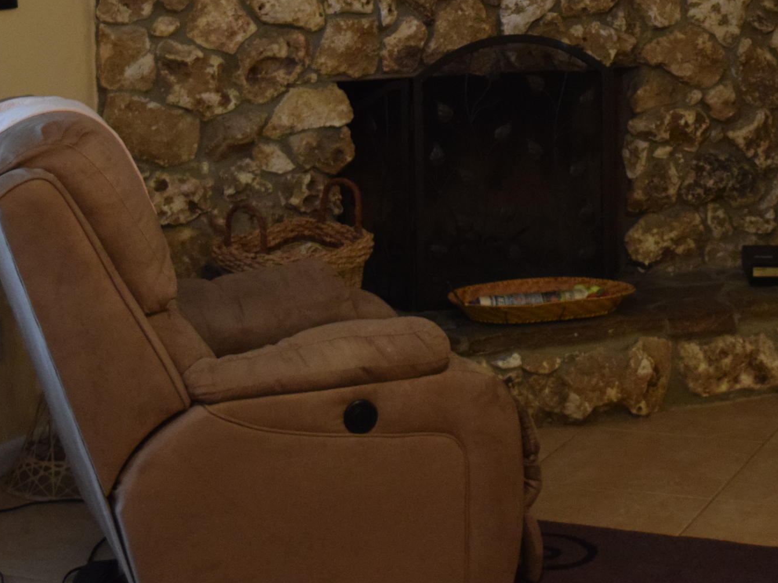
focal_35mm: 87
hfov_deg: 22.2
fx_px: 1957
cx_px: 602
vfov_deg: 16.6
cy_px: 17
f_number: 4
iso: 2200
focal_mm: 27
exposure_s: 1/60
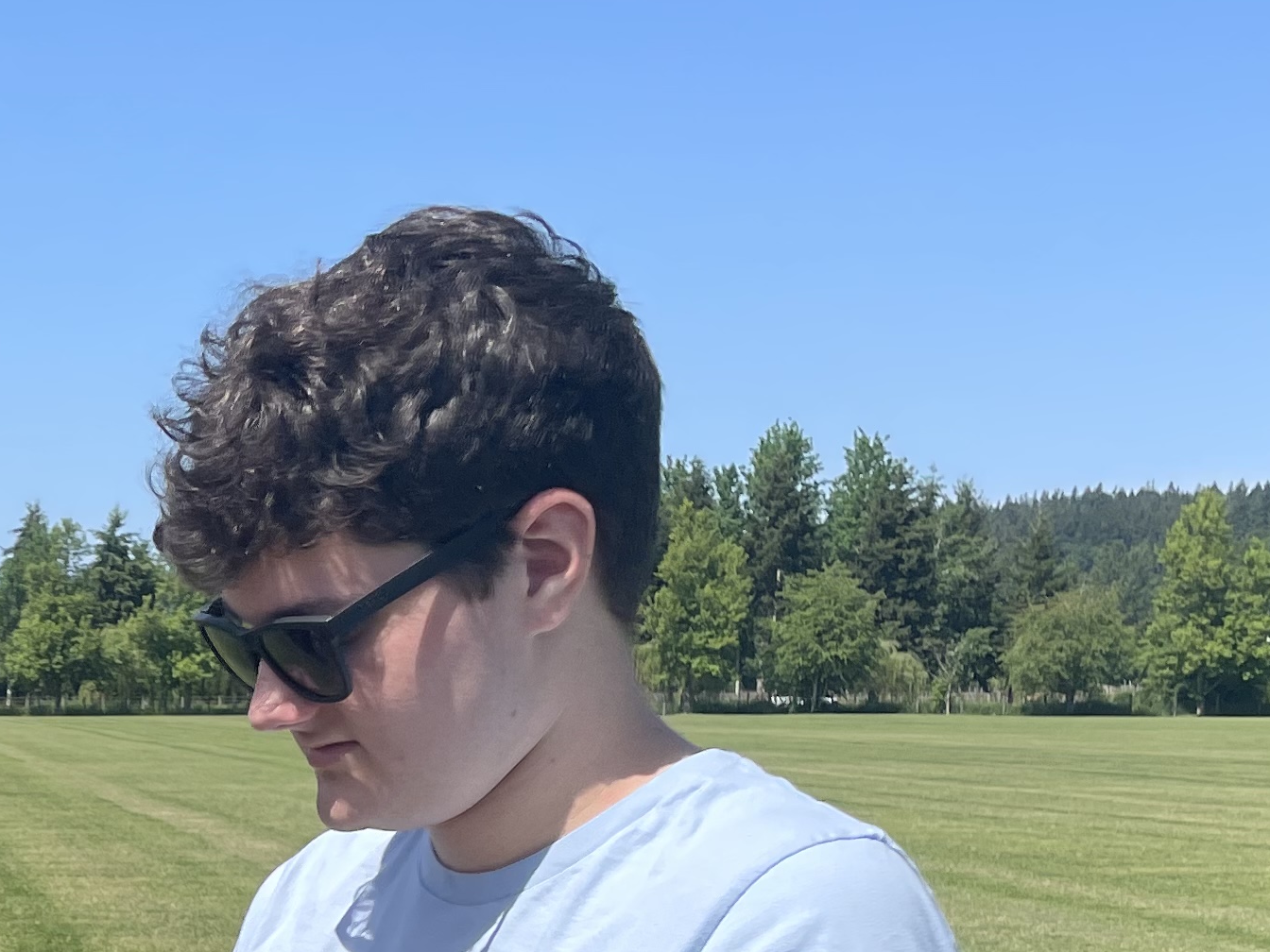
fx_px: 2862
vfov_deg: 17.6
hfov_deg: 23.4
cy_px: 1279
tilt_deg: -8.1
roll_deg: -0.1
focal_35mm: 78
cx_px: -139
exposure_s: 1/3125
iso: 32
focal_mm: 4.2
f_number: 1.6
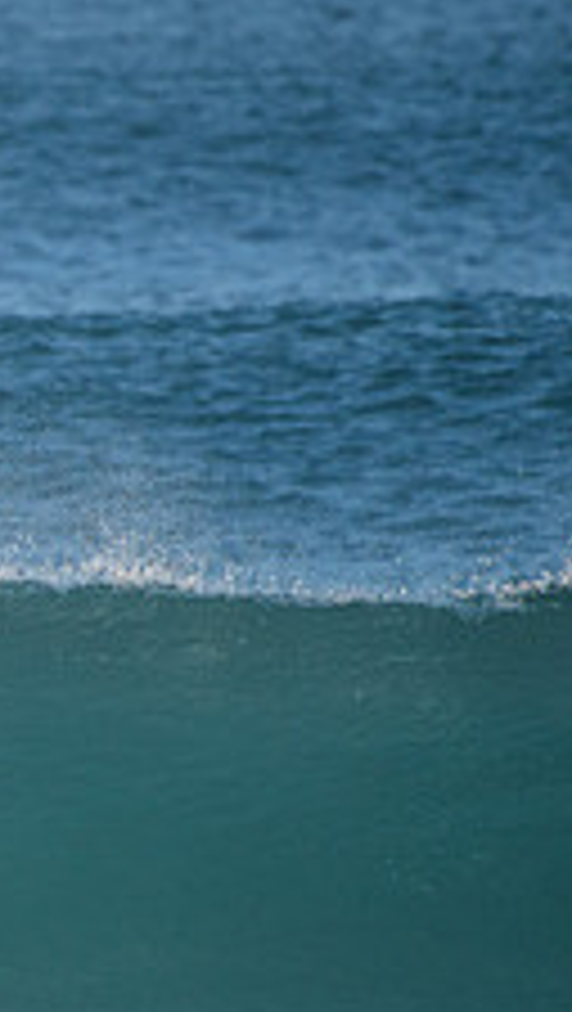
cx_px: -554
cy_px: 794
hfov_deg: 0.9
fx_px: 36252
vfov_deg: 1.6
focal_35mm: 1348
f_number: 5.6
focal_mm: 500
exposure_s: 1/2000
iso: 800
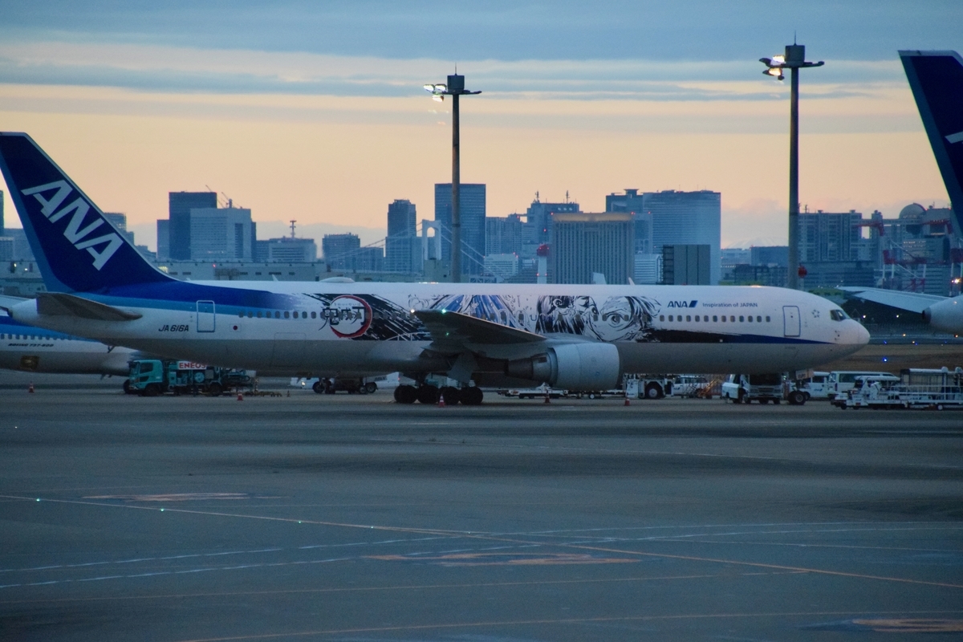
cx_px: 482
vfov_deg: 4.6
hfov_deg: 6.9
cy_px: 321
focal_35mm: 300
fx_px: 8024
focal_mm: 200
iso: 4000
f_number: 6.3
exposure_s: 1/200
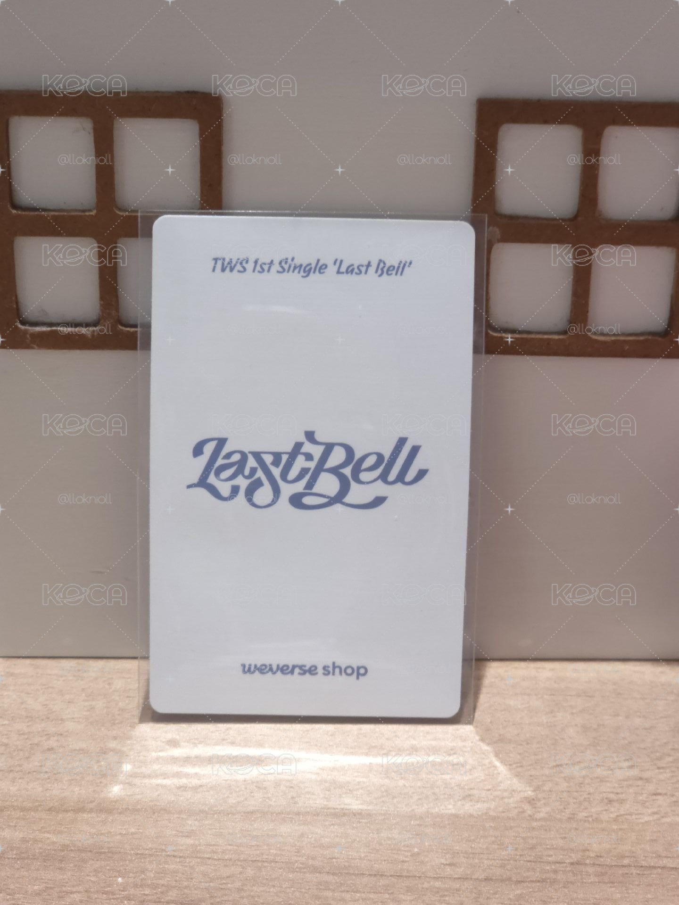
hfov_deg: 21.3
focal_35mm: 69
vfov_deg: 28.2
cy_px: 452
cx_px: 340
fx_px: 1805
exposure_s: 1/30
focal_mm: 7
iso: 160
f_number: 2.4
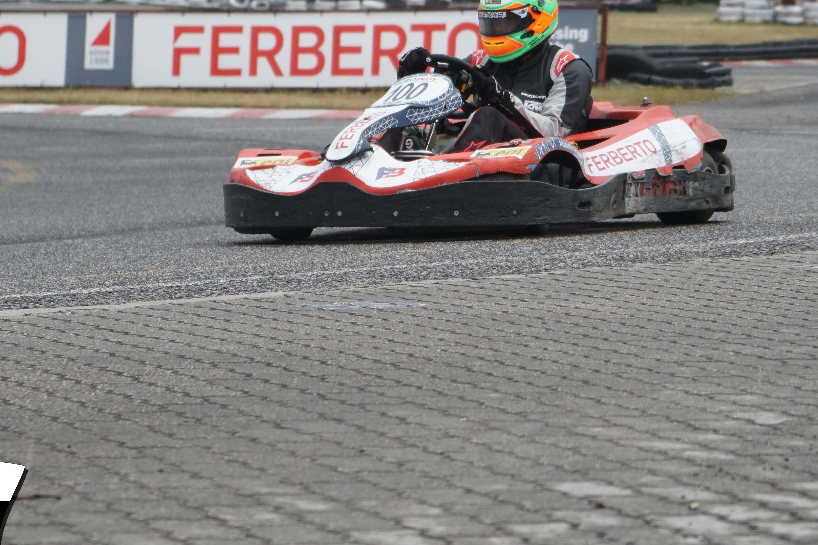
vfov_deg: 6.8
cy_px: 117
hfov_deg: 10.2
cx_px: 486
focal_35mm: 202
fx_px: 4589
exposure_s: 1/2000
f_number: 4
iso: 500
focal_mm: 70
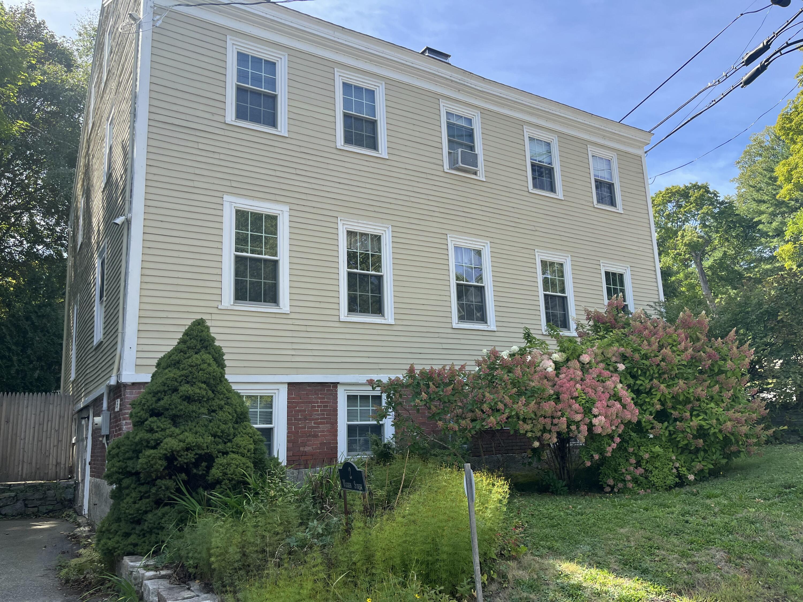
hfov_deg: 67.3
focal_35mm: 26
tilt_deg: +14.3
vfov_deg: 53.1
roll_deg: +2.8
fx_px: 603
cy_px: 301
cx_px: 402
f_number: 1.6
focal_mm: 5.1
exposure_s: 1/871
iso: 50
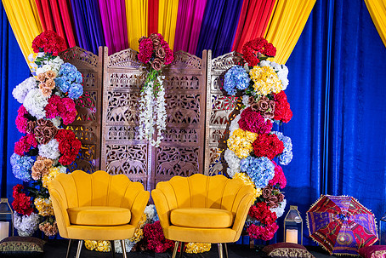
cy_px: 143
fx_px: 665
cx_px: 150
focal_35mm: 62
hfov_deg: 32.3
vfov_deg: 21.9
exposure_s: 1/200
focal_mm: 46
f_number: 2.8
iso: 400
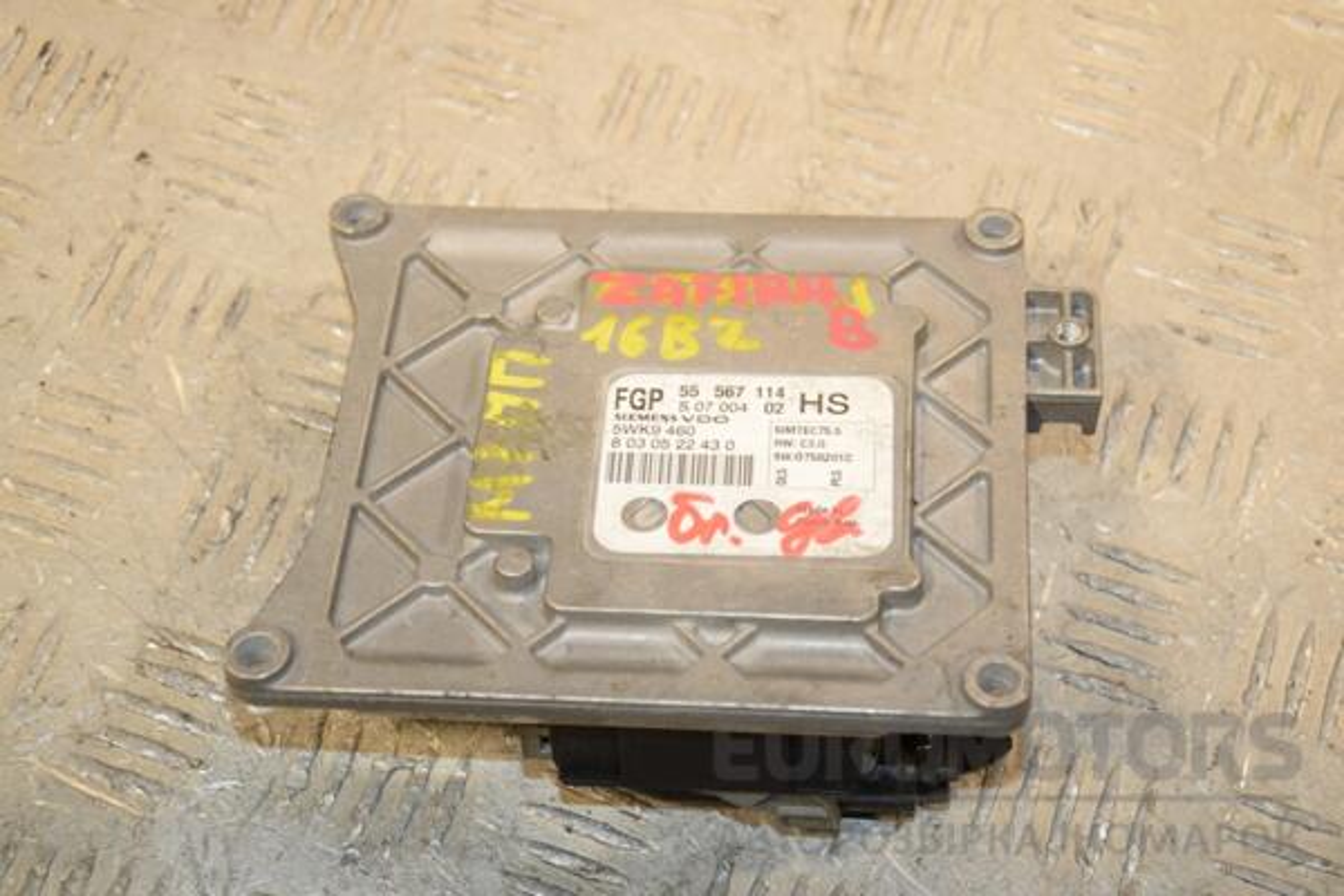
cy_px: 448
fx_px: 2800
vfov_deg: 18.2
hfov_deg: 27.0
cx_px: 672
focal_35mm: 75
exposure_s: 1/200
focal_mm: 50
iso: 800
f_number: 6.3
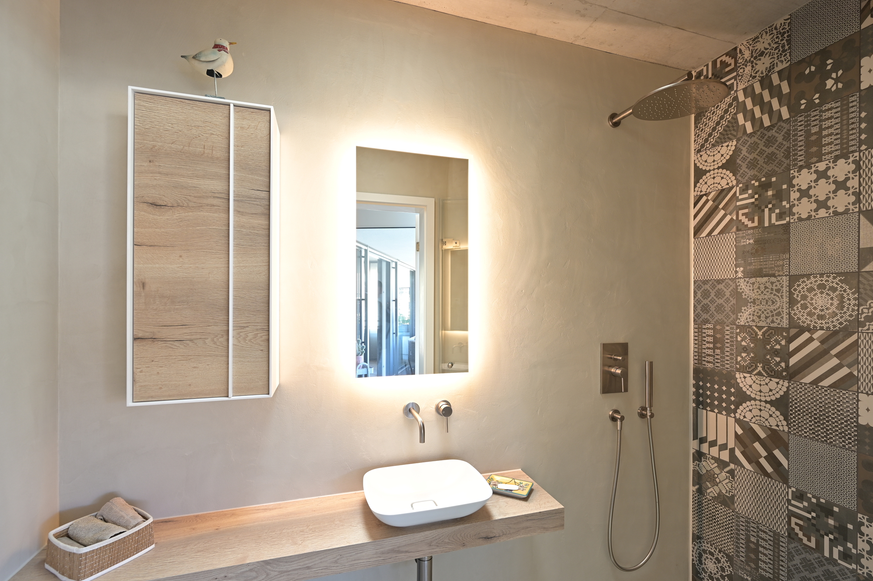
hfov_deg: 96.8
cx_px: 446
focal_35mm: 16
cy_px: 304
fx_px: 388
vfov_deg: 73.6
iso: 125
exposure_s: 1/3
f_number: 6.3
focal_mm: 14
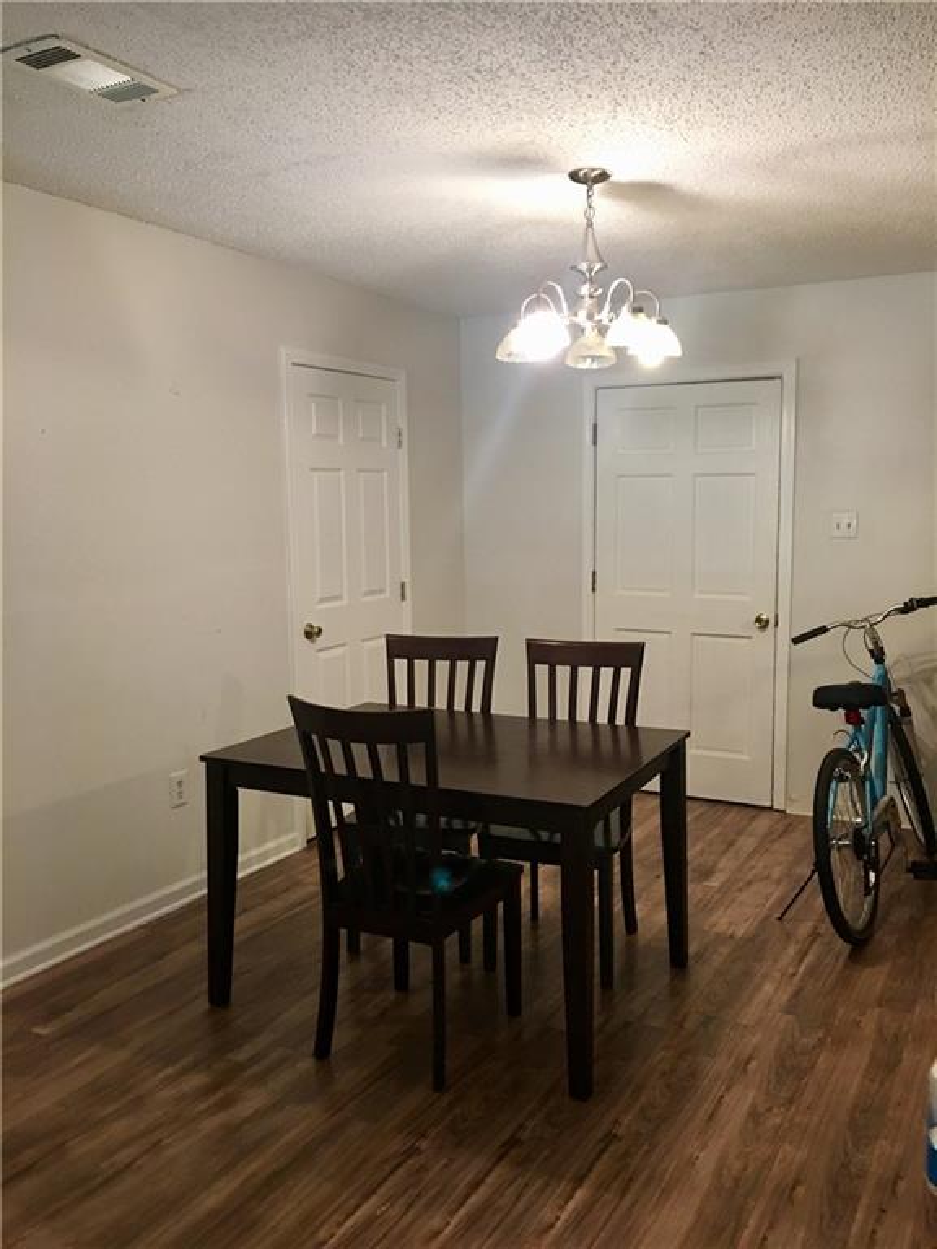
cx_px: 468
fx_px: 1047
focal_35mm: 29
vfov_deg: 61.7
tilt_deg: -6.7
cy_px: 624
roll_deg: +0.7
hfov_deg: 48.2
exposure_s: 1/15
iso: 64
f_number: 2.2
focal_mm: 4.15
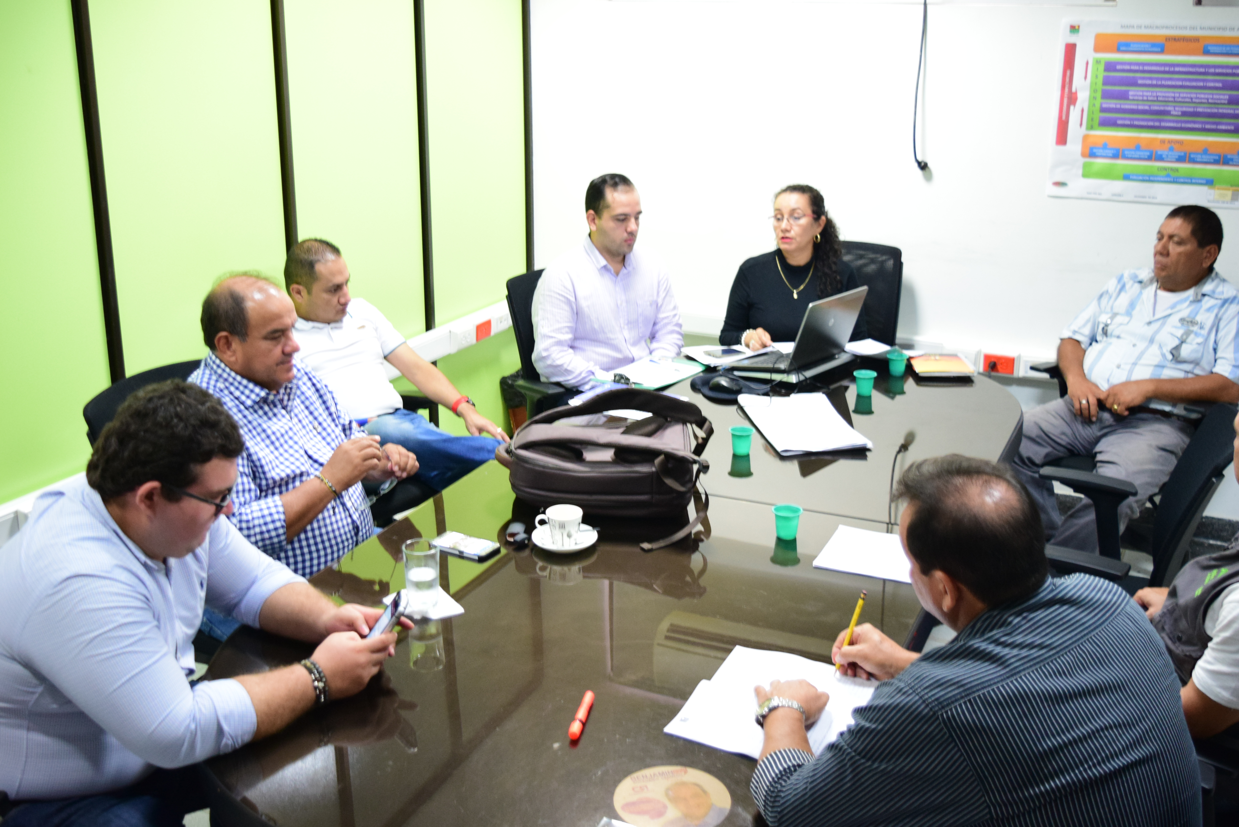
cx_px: 620
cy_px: 414
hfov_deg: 49.5
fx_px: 1343
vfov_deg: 34.2
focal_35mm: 39
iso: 1600
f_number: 4
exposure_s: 1/25
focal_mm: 26
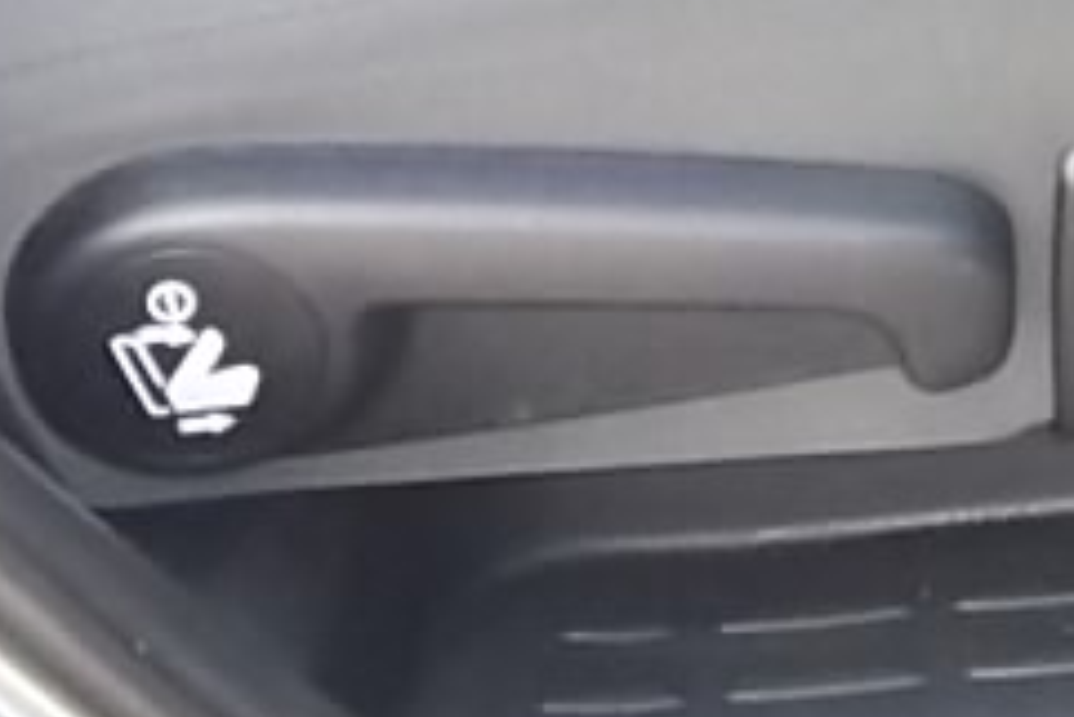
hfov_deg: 10.6
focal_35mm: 193
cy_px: -1327
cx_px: 722
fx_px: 5761
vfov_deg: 6.6
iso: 160
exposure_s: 1/60
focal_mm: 6.17
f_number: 3.86
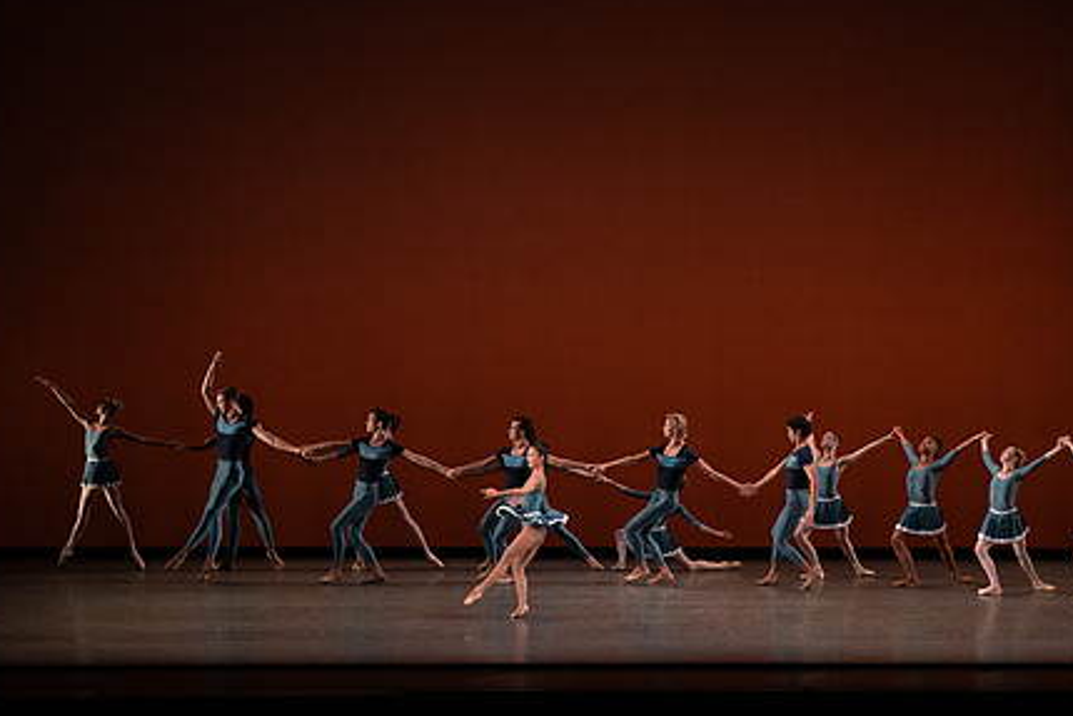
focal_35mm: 135
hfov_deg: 15.2
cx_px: 689
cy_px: 251
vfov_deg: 10.2
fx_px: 4025
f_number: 9
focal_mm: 100
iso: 5000
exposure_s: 1/400
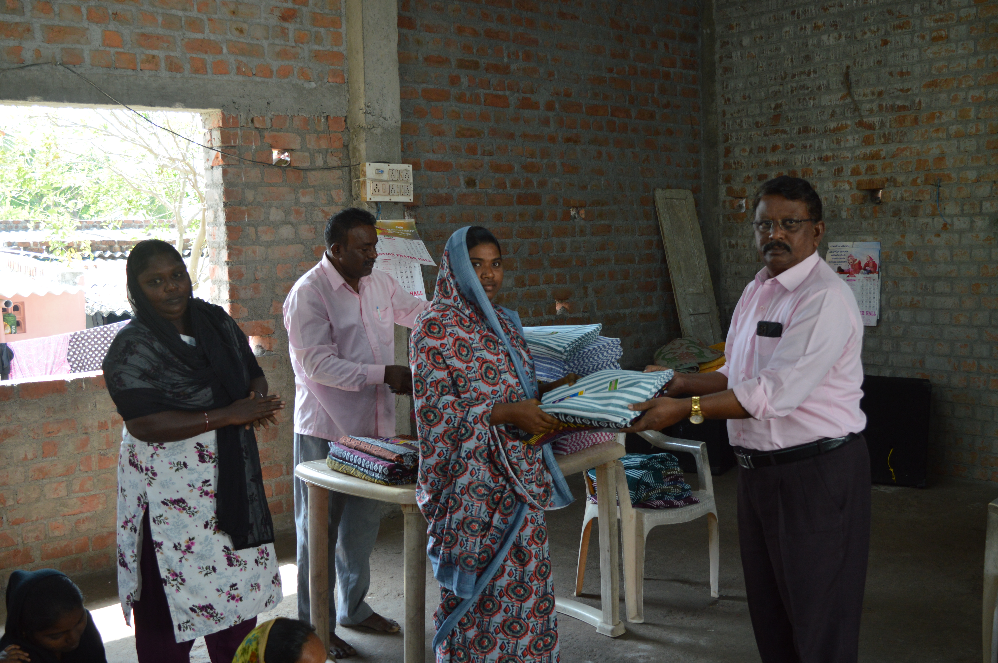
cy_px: 332
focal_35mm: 38
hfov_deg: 51.3
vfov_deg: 35.4
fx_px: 1039
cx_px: 499
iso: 400
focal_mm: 25
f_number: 5.6
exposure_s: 1/125
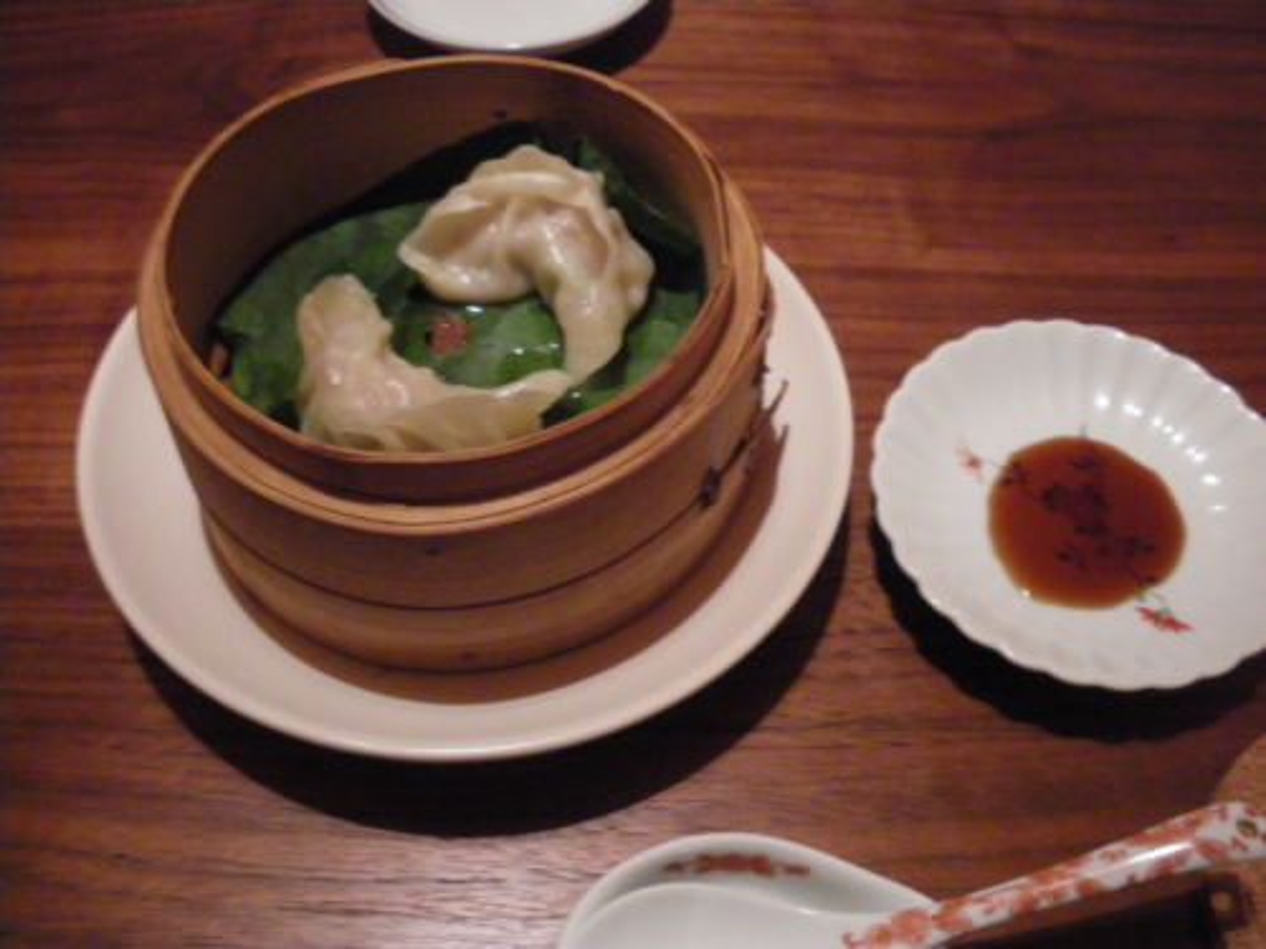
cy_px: 474
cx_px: 633
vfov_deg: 39.7
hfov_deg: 51.4
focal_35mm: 36
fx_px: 1317
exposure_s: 1/8
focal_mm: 6.3
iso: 800
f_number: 3.5
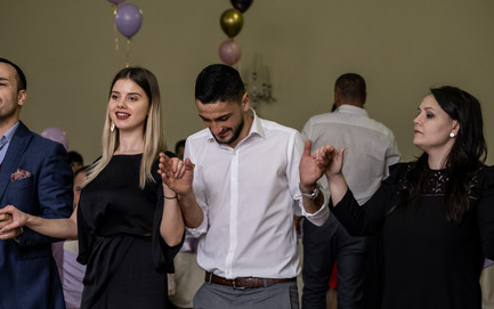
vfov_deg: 10.5
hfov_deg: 16.6
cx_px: 152
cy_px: 180
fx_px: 1684
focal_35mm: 125
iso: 1250
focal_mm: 55
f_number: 2.8
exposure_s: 1/125
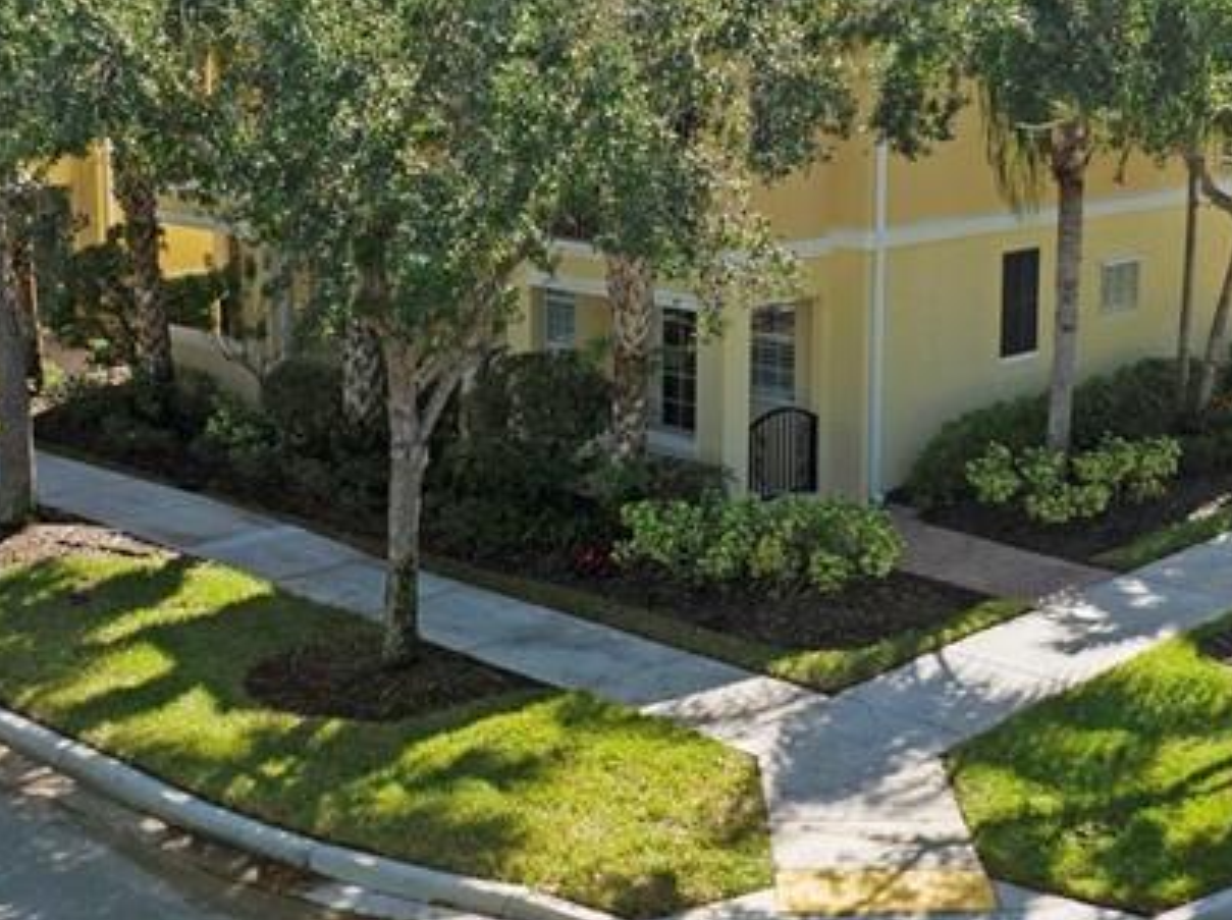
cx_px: 624
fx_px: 2168
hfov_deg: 31.7
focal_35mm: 61
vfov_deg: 23.7
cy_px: 235
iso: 260
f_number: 2.8
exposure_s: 1/3200
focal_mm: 12.29
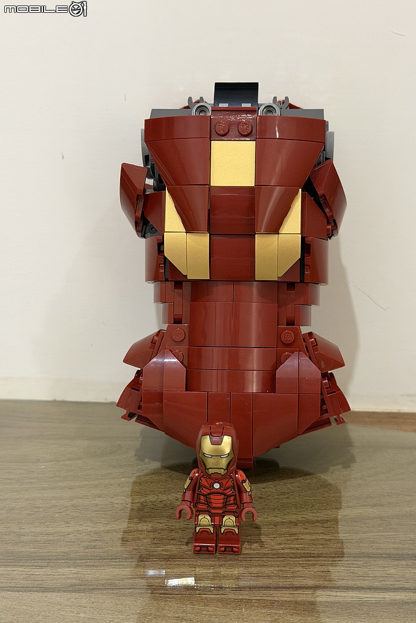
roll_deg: -0.4
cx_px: 238
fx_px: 884
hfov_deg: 26.5
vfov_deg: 38.9
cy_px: 316
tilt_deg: -17.1
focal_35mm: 51
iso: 320
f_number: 1.78
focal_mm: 6.76
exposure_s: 1/40
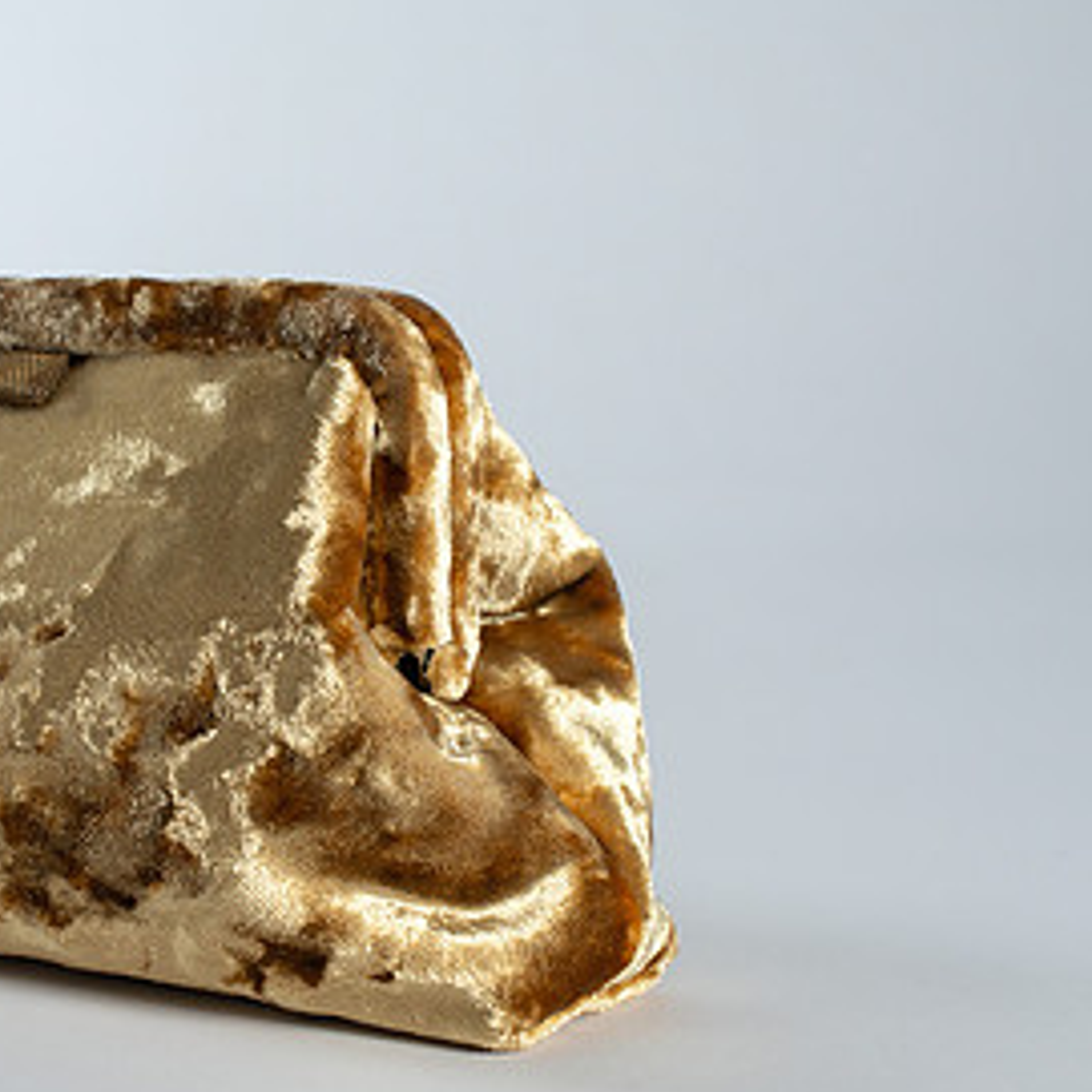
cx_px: 206
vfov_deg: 19.1
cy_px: 631
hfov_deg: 18.9
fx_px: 3248
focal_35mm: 91
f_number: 8
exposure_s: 1/200
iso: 200
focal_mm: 50
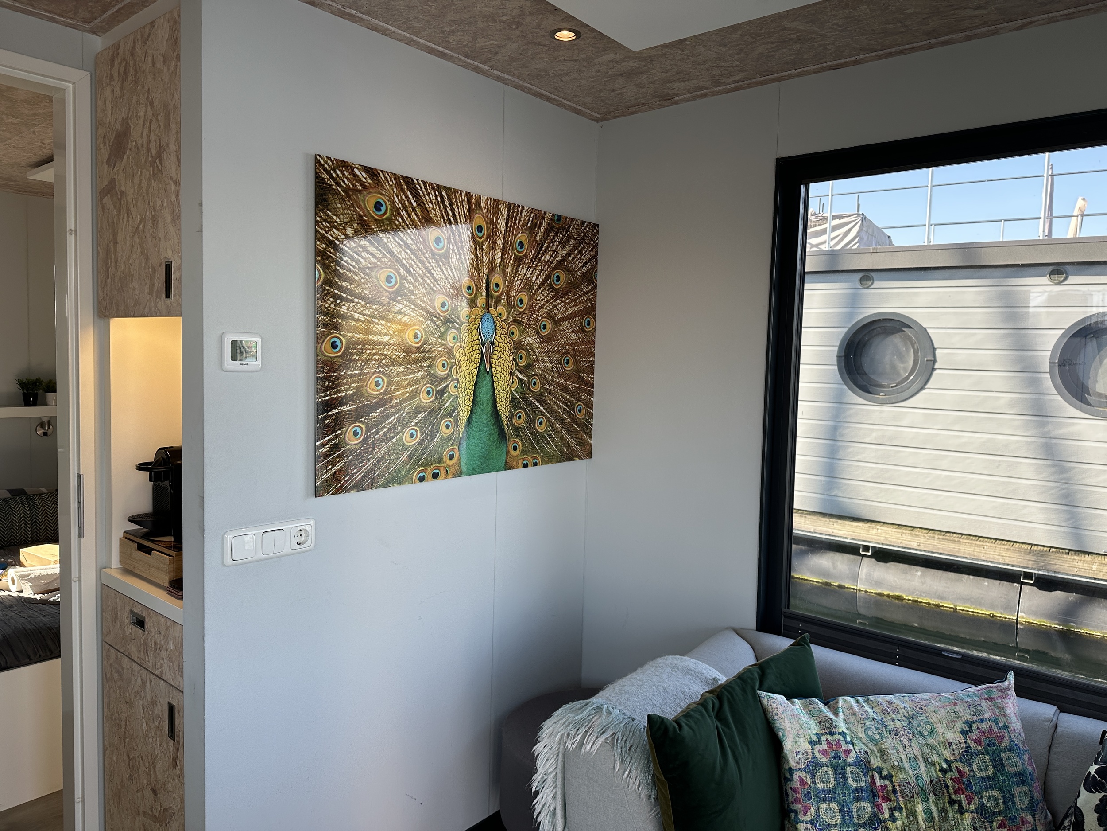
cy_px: 416
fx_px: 768
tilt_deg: -4.4
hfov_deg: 71.6
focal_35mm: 24
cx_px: 554
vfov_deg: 56.8
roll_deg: -1.2
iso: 80
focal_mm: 6.86
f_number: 1.78
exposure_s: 1/529
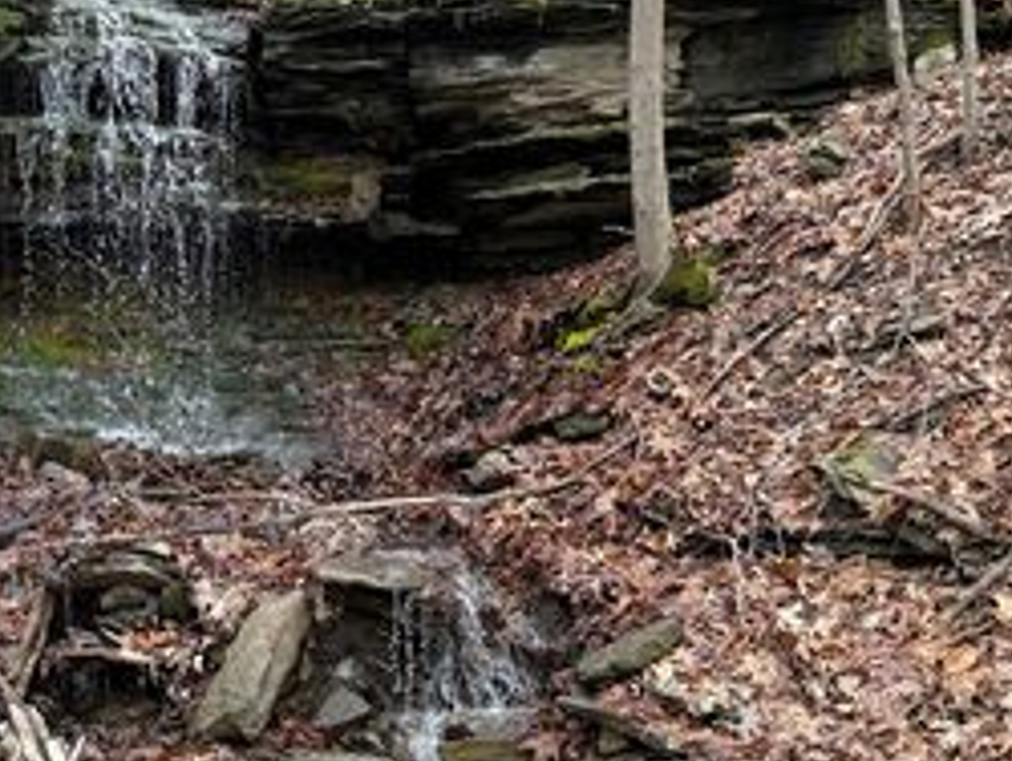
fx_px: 1405
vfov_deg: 30.3
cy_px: 370
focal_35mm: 48
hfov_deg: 39.1
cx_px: 320
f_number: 1.78
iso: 80
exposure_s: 1/121
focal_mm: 6.76
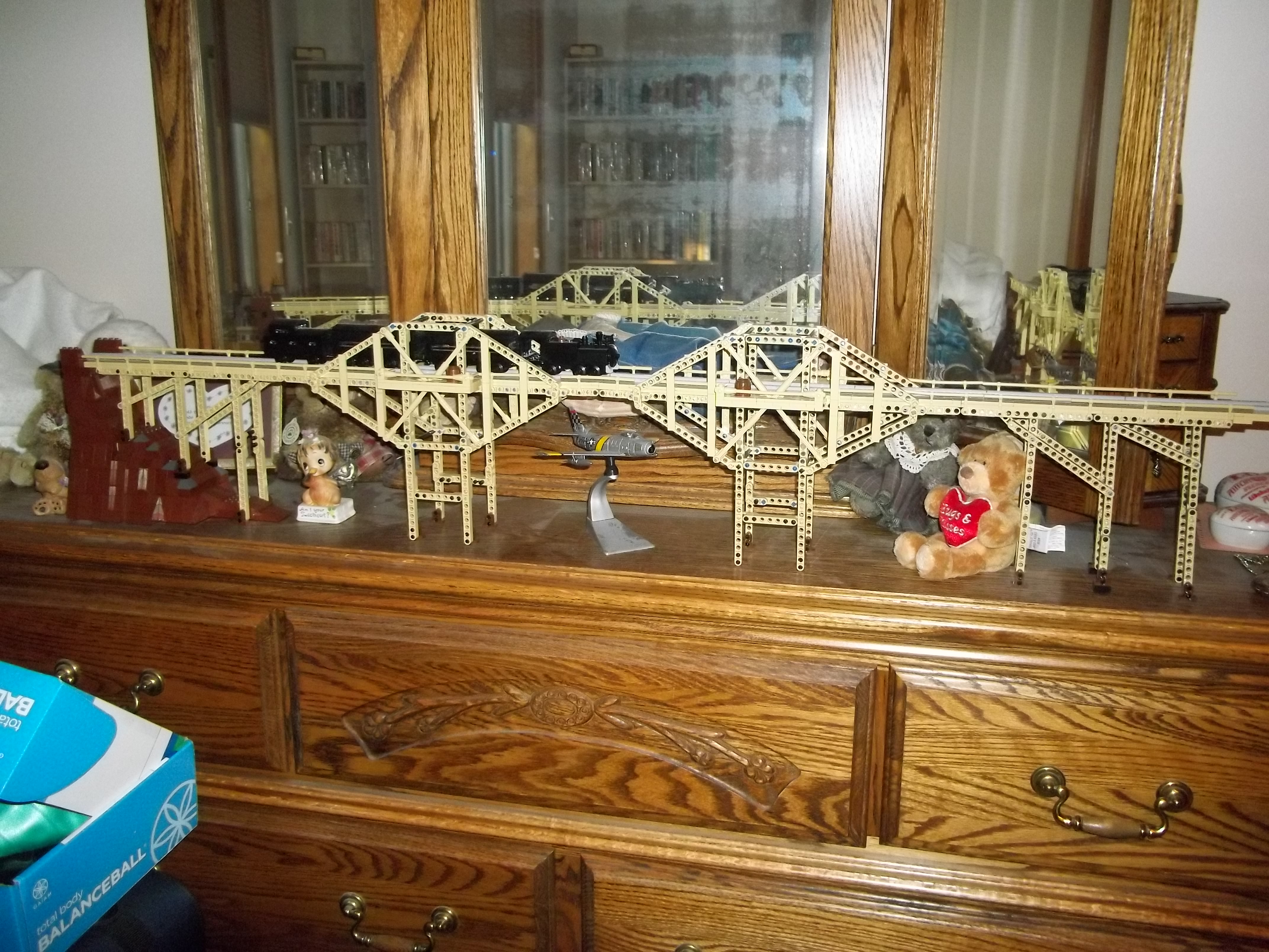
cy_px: 476
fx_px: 1173
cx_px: 634
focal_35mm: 32
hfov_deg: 56.8
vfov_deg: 44.2
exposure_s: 1/30
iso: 250
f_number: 2.9
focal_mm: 5.7
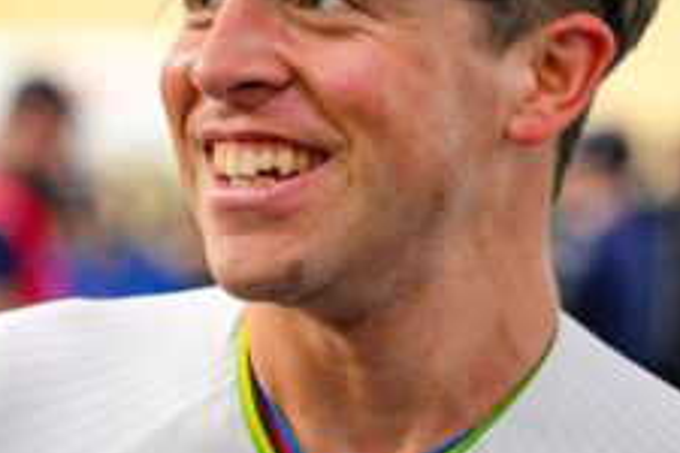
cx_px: 160
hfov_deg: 8.2
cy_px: 127
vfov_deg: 5.5
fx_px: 4760
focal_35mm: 252
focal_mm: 135
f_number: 4.5
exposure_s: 1/800
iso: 6400
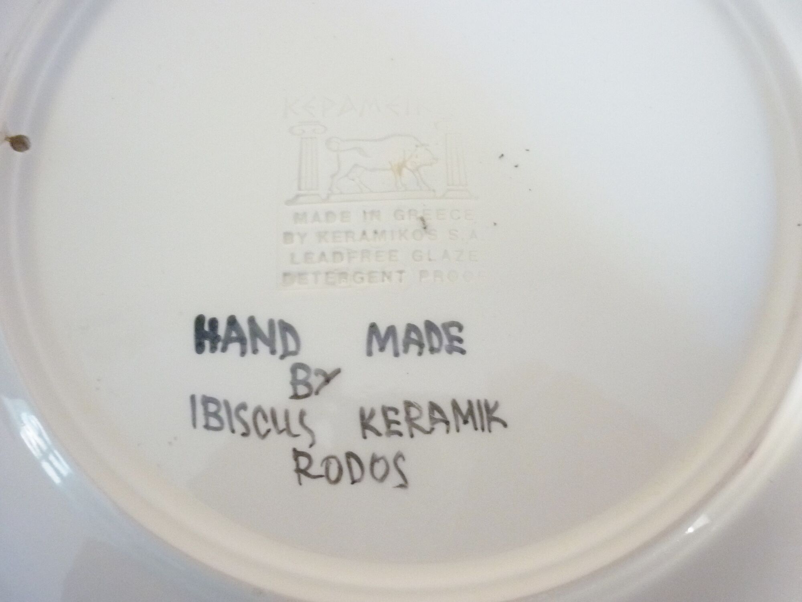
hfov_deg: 55.4
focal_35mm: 33
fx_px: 765
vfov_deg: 42.9
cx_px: 401
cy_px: 301
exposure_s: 1/15
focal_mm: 5.5
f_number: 2.8
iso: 400
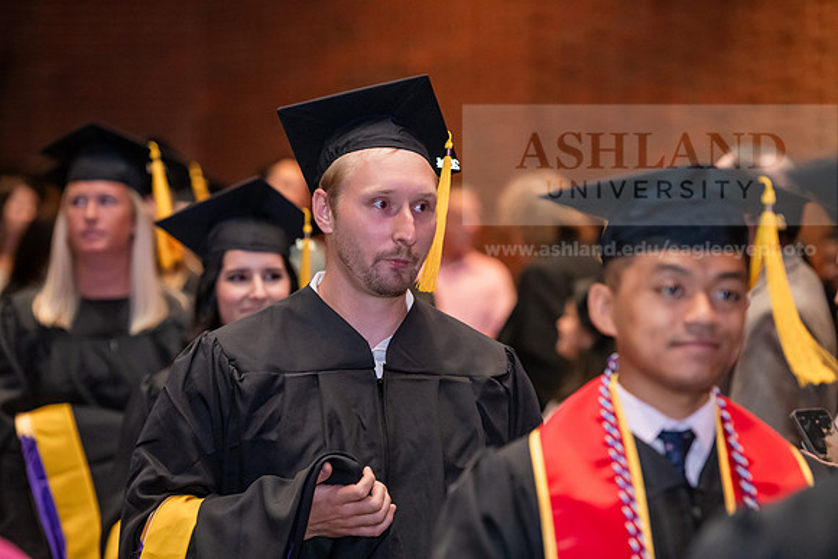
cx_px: 419
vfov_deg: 10.2
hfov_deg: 15.2
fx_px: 3143
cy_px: 280
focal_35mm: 135
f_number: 3.2
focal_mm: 135
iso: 3200
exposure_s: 1/200
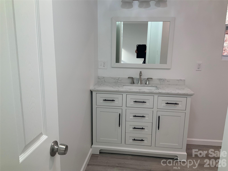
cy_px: 86
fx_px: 191
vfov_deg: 48.2
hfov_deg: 61.7
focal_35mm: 29
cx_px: 114
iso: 64
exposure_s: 1/120
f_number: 1.8
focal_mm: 3
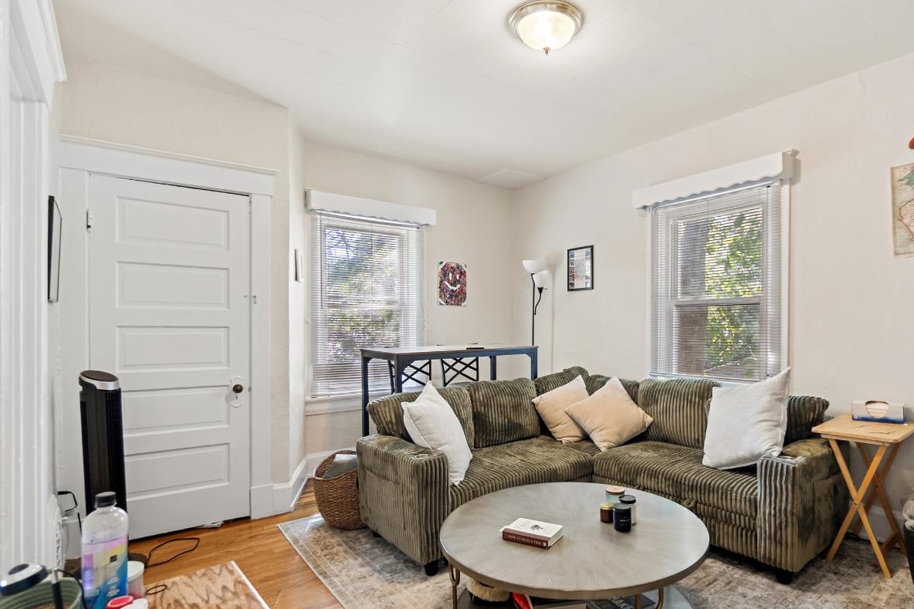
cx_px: 531
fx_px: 482
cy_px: 316
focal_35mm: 19
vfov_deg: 64.5
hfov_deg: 86.2
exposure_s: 1/30
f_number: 4
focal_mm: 10
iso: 2500
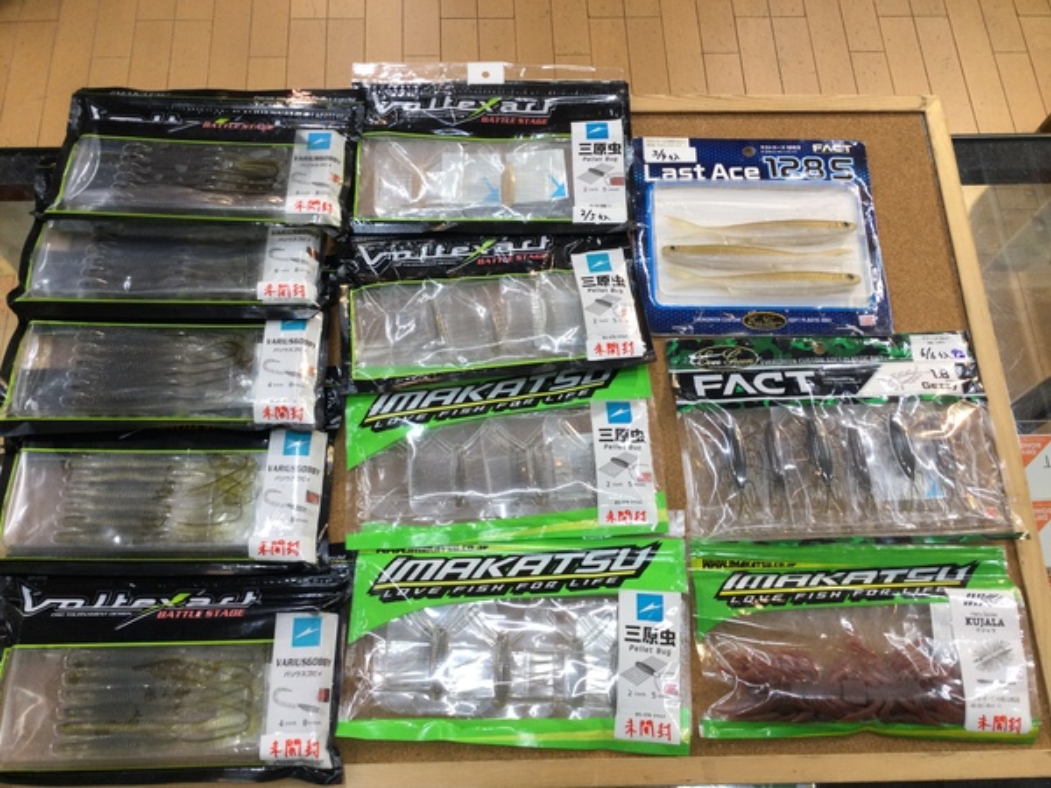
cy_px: 394
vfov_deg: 45.4
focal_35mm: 31
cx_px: 526
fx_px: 941
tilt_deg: -68.3
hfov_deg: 58.4
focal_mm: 3.3
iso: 25
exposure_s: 1/40
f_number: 2.4
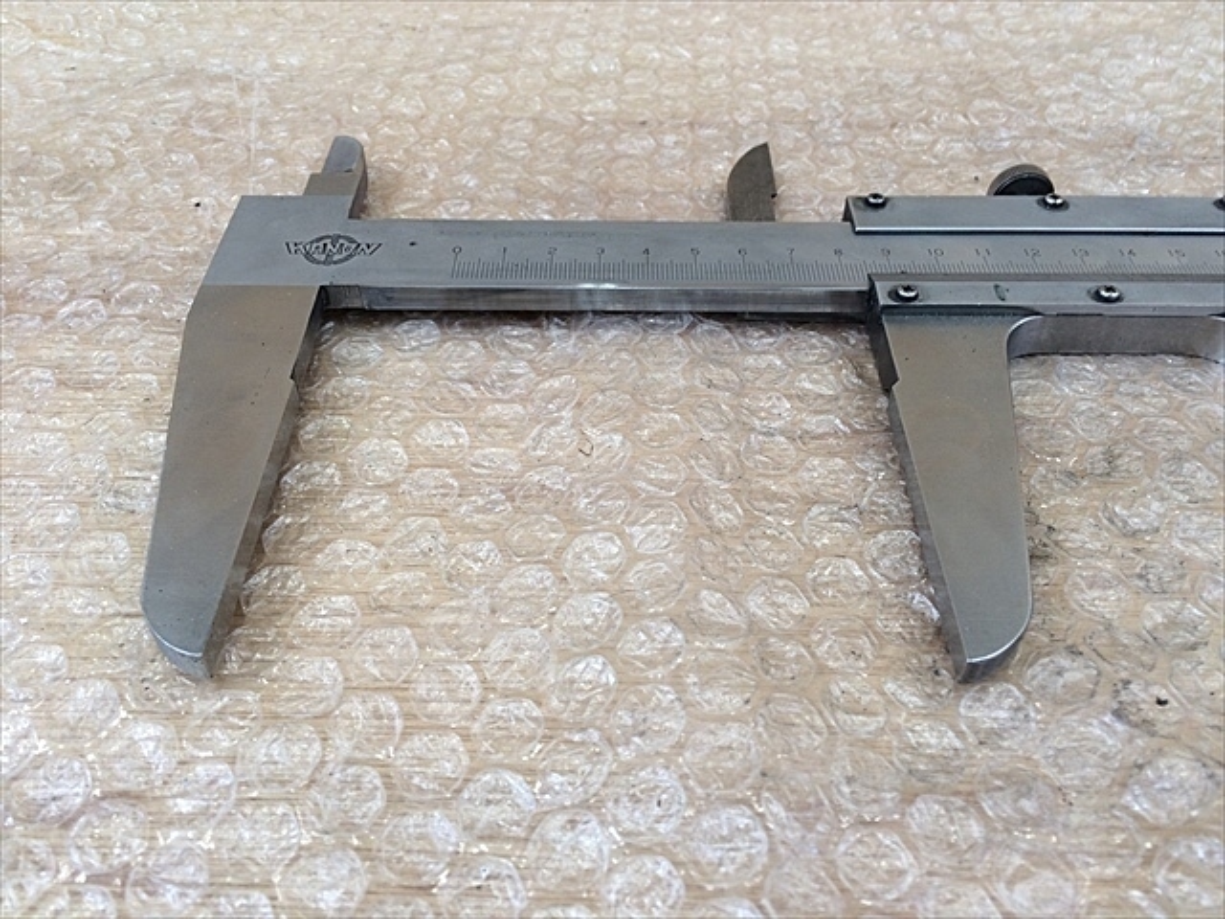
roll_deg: +0.2
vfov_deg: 48.2
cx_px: 612
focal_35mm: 29
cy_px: 460
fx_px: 1026
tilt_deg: -44.9
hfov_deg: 61.7
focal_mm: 4.15
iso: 32
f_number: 2.2
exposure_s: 1/30
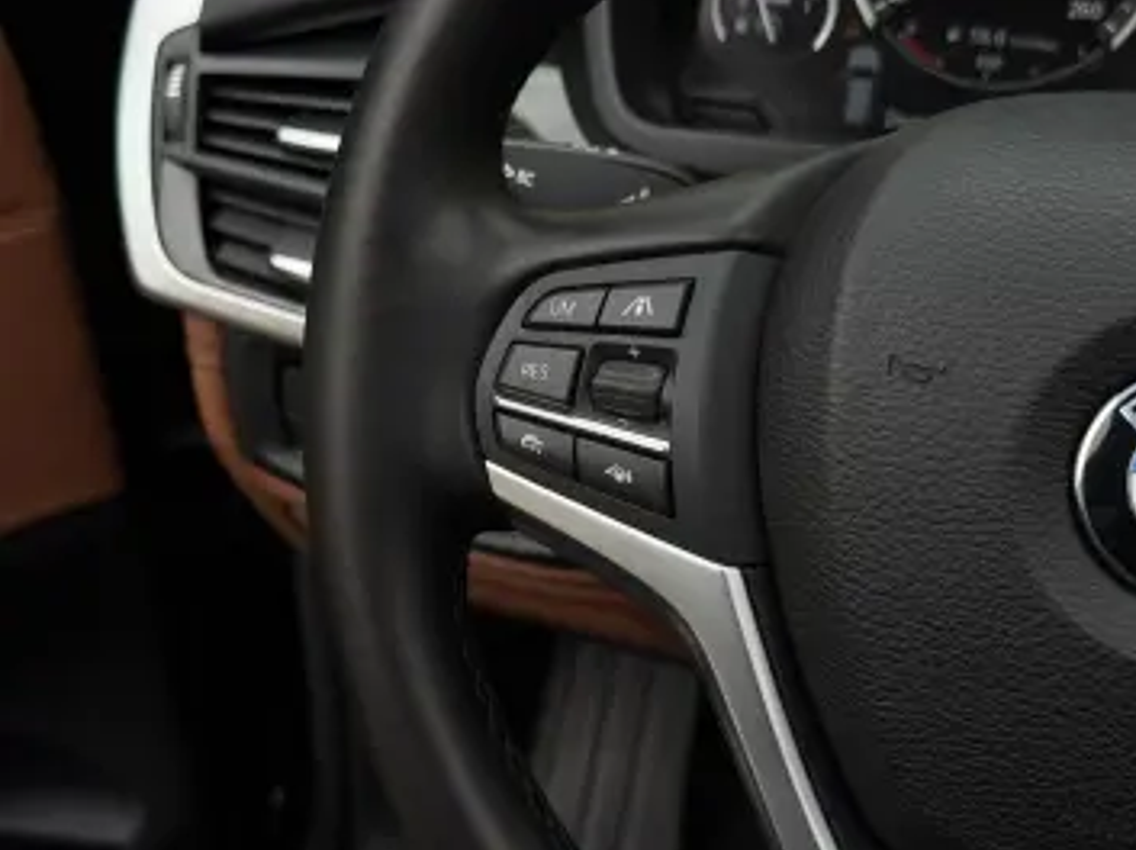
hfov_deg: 38.9
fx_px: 1606
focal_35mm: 49
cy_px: 422
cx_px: 576
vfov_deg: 29.6
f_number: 1.78
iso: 64
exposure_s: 1/762
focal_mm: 6.76
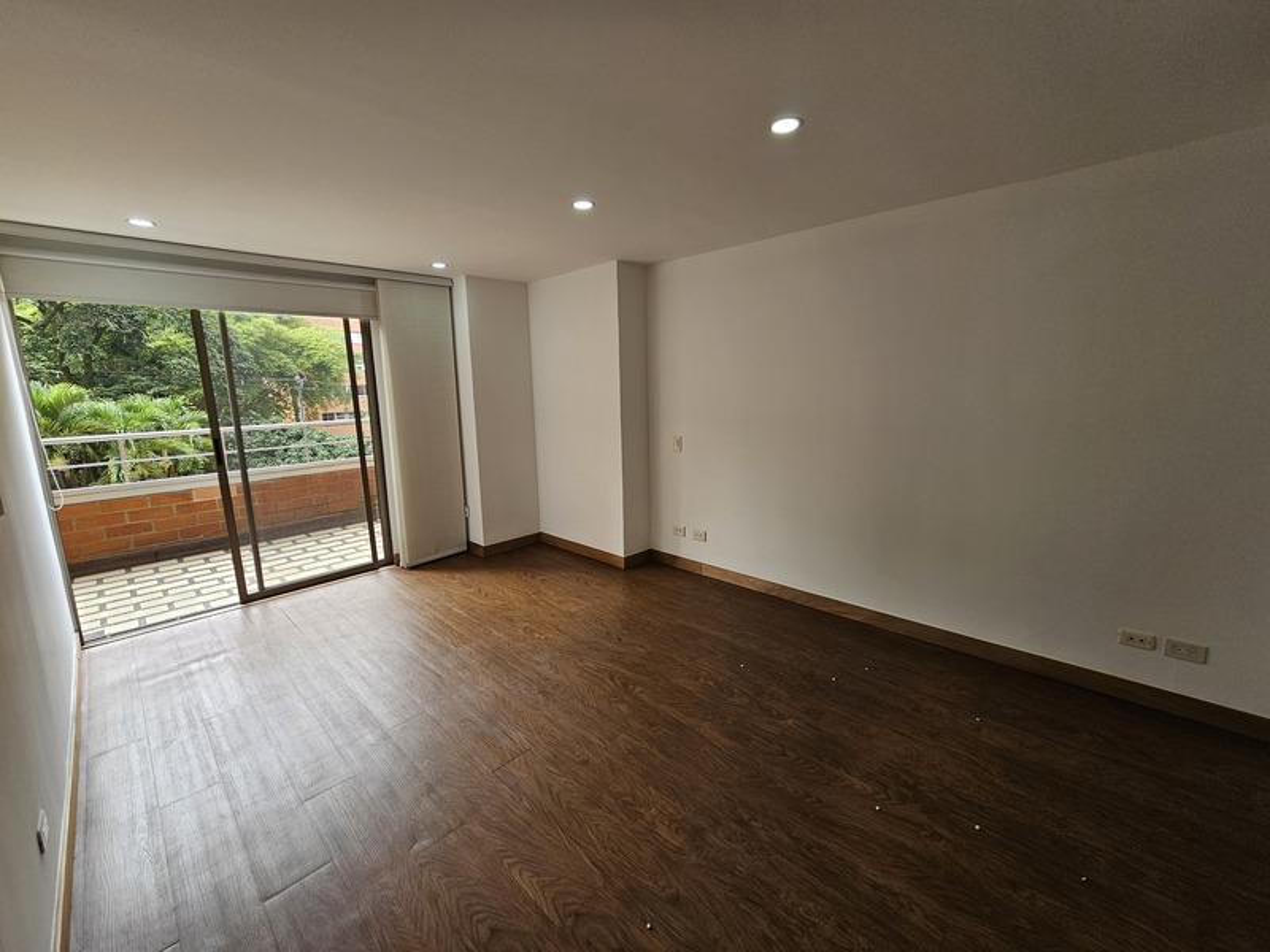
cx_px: 635
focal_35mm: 13
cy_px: 476
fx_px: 477
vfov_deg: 89.9
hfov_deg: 106.2
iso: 50
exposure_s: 1/95.8
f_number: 2.2
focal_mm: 2.2
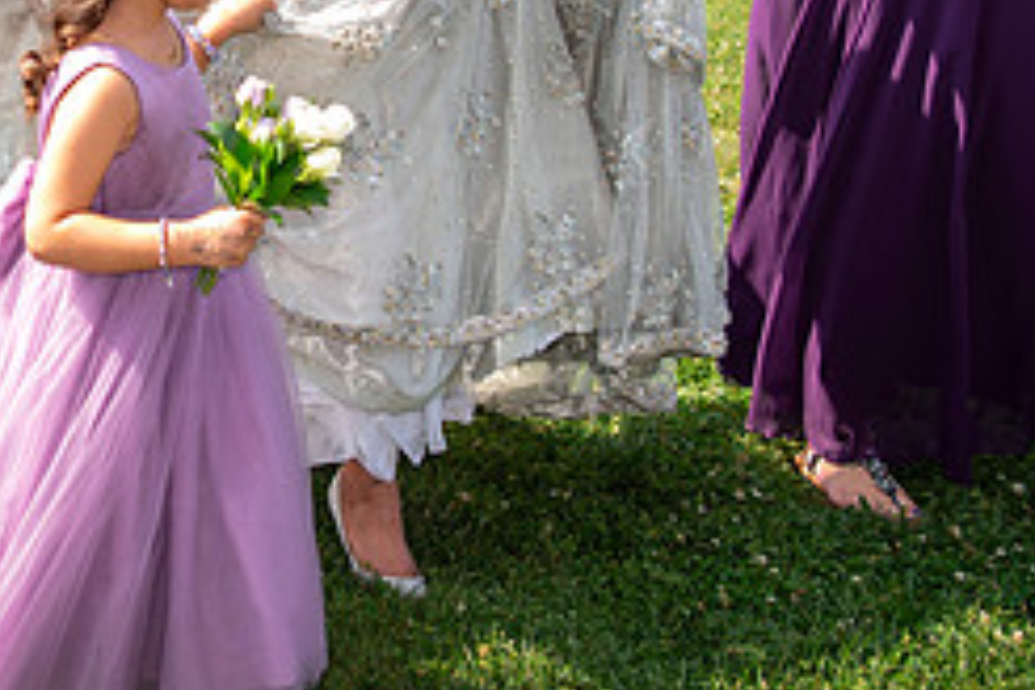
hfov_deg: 25.1
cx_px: 85
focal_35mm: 78
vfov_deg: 16.9
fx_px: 2242
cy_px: -73
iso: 50
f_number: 2.8
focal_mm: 30
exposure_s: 1/320
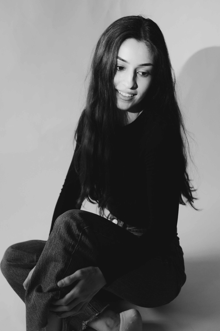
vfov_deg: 37.5
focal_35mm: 53
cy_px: 166
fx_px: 486
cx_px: 110
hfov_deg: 25.5
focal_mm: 35
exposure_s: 1/125
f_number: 2
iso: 800
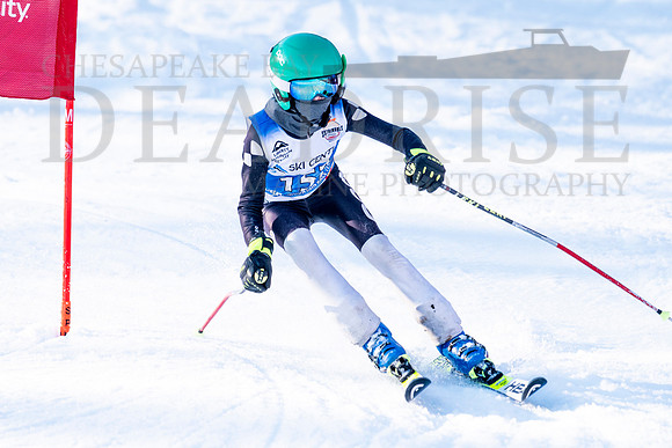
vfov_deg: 2.0
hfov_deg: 3.1
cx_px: 267
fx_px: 12584
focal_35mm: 674
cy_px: 188
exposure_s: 1/2000
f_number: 8
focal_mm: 560
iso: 1250
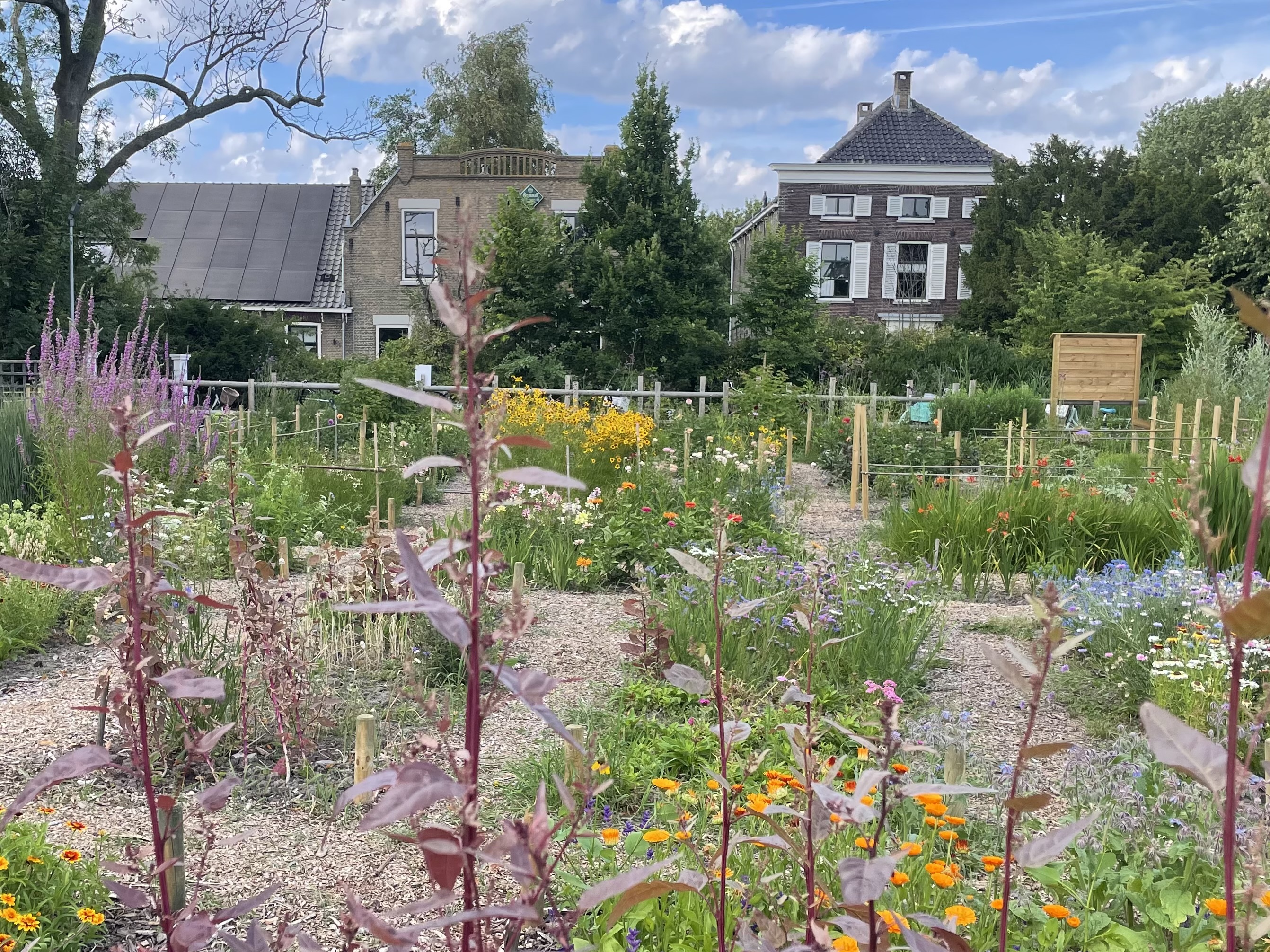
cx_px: 635
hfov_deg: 67.3
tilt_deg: -2.8
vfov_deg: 53.0
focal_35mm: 26
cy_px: 476
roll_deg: -0.4
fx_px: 954
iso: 32
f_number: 1.6
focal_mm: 4.2
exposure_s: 1/1024
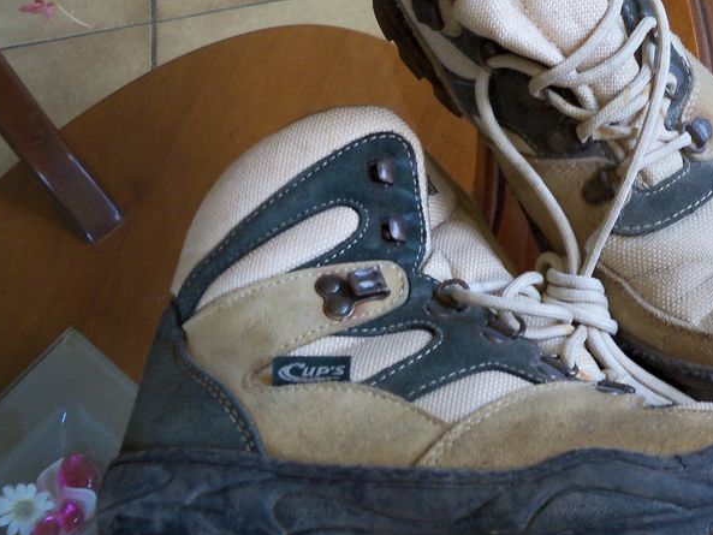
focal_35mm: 59
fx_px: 1215
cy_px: 219
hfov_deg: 31.7
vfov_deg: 24.8
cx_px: 590
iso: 200
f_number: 3.5
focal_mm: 6.2
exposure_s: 1/40
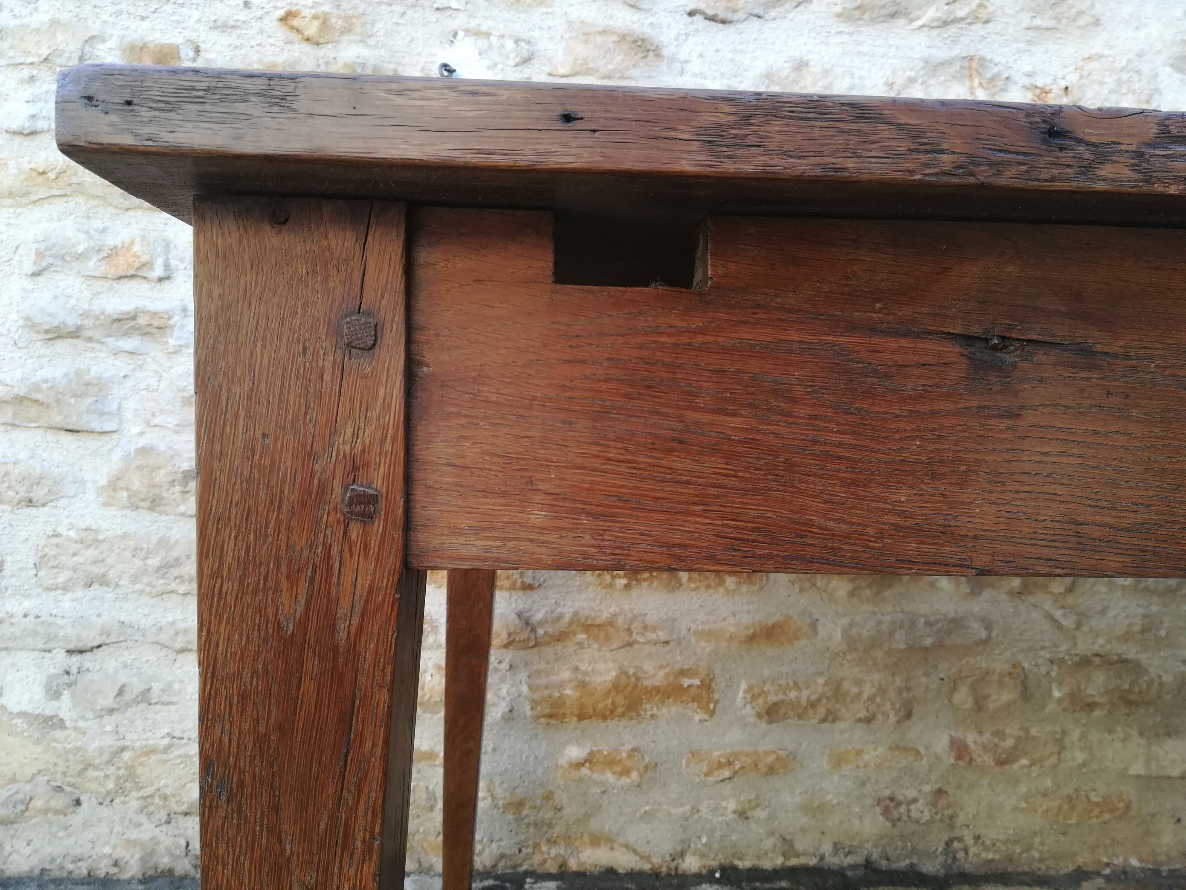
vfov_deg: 53.1
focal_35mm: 26
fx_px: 891
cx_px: 593
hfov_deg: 67.3
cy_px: 445
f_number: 2.2
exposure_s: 1/100
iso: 64
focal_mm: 3.83
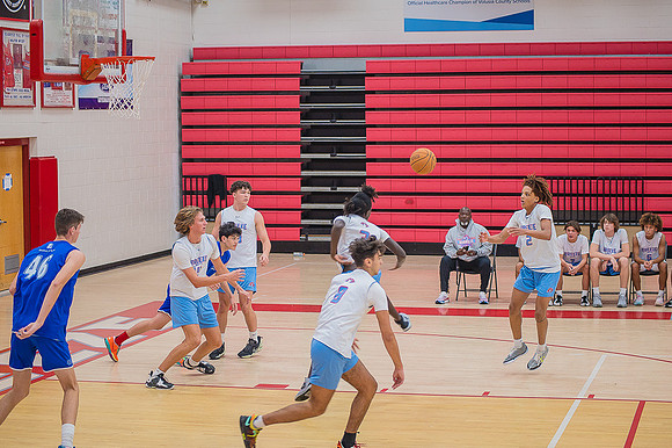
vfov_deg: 16.7
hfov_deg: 24.9
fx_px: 1521
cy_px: 224
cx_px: 336
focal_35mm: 82
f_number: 4.5
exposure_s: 1/250
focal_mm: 75
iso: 1000
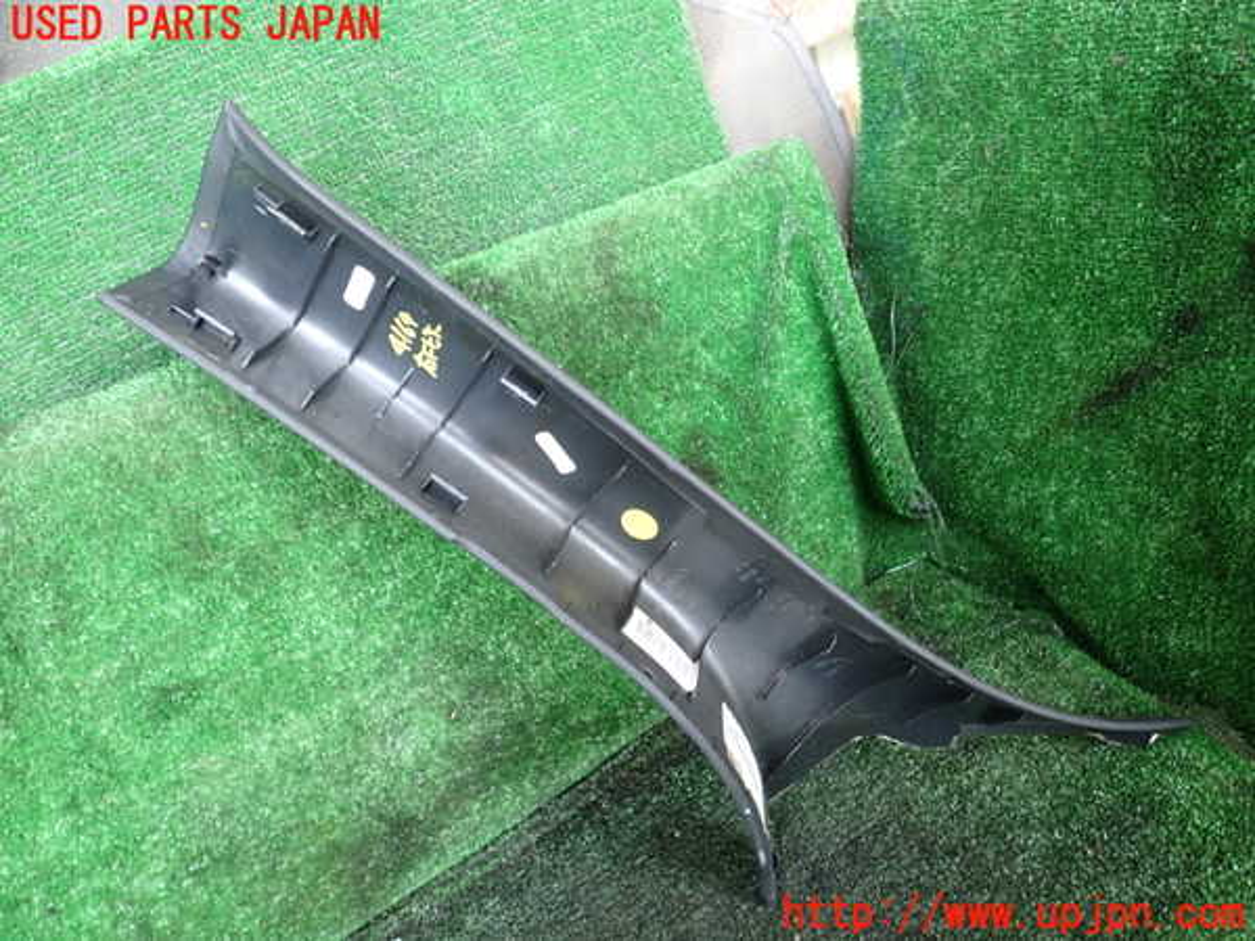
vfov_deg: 46.8
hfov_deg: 60.0
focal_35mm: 30
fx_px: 1088
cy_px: 470
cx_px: 628
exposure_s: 1/50
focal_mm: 5.4
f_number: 2.3
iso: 200
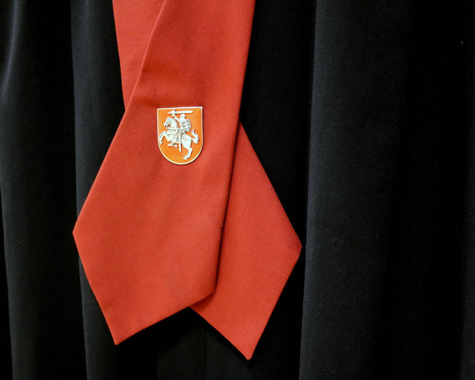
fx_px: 478
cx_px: 227
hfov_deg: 52.8
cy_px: 189
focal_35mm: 34
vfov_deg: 43.4
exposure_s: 1/20
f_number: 3.5
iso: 800
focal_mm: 20
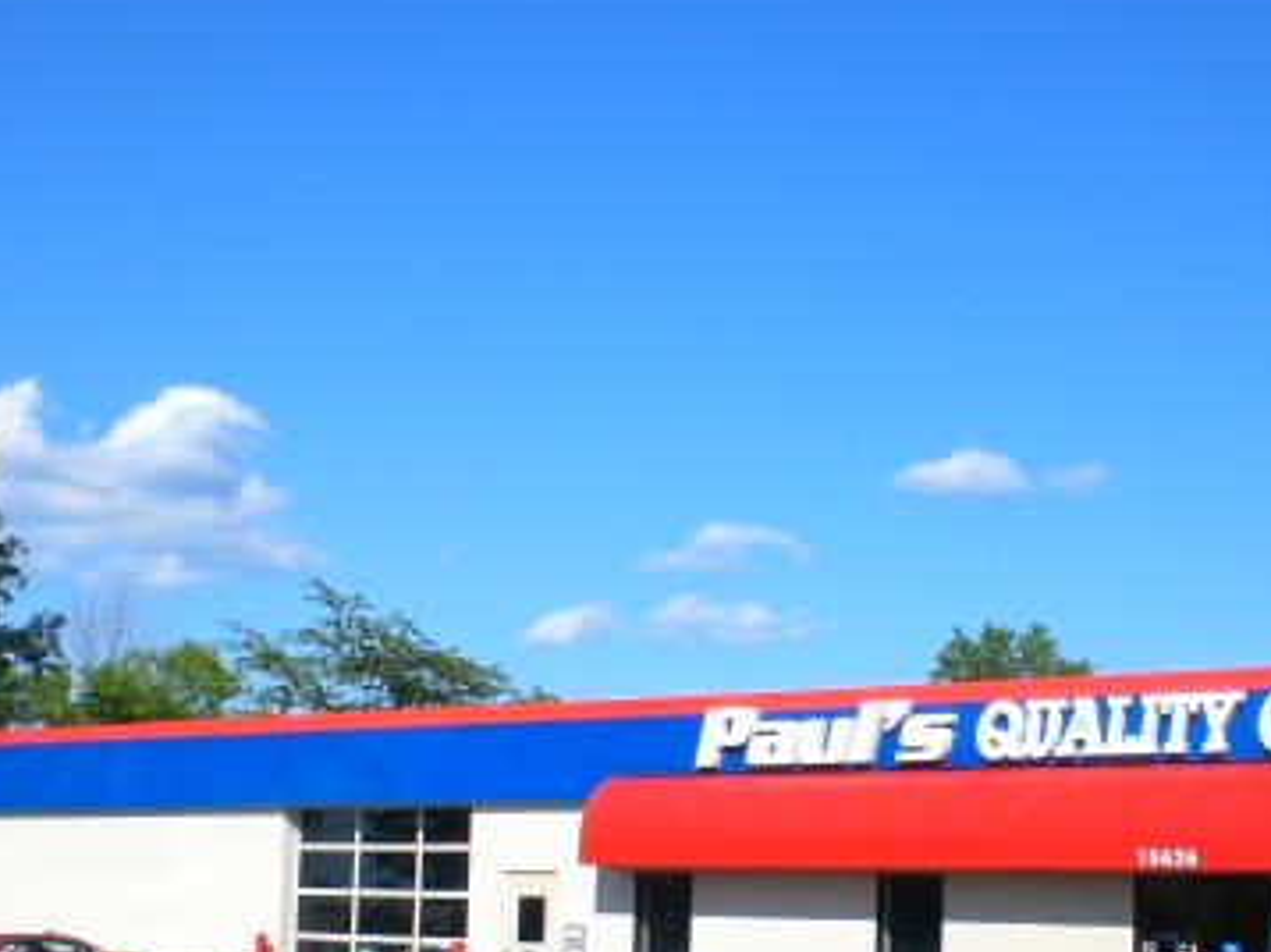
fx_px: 2495
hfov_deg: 28.5
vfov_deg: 21.4
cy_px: 742
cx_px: 724
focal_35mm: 68
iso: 50
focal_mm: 6.3
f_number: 4.4
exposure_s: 1/500
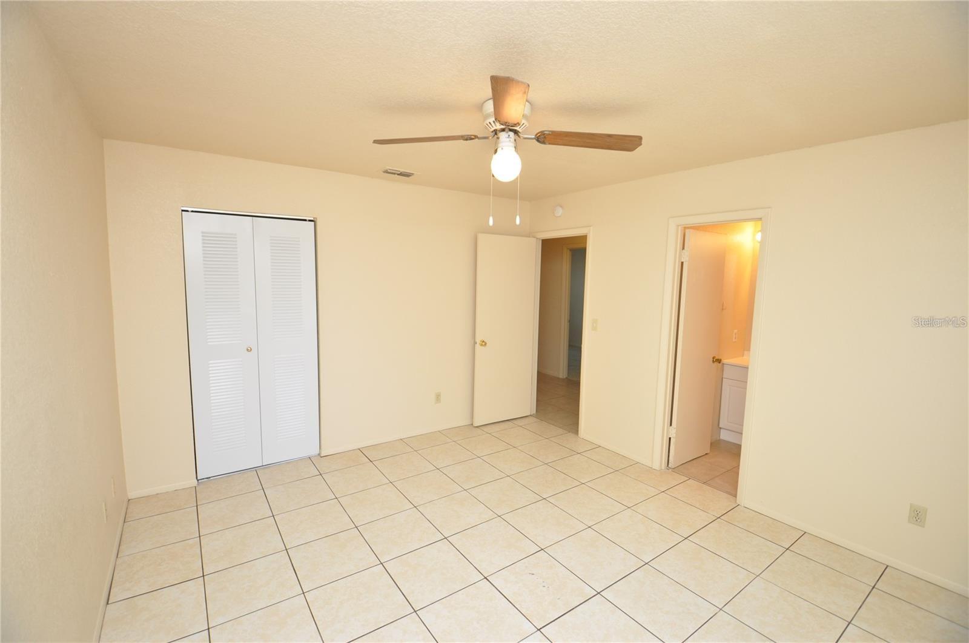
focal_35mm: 15
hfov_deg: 100.5
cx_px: 484
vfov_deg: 77.2
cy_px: 322
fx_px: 403
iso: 450
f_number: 4
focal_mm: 10
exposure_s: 1/60
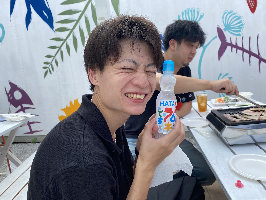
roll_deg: +7.7
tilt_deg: -12.4
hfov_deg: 67.3
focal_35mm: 26
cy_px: 100
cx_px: 133
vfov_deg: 53.1
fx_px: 200
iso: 32
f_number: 1.8
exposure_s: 1/733
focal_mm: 4.25
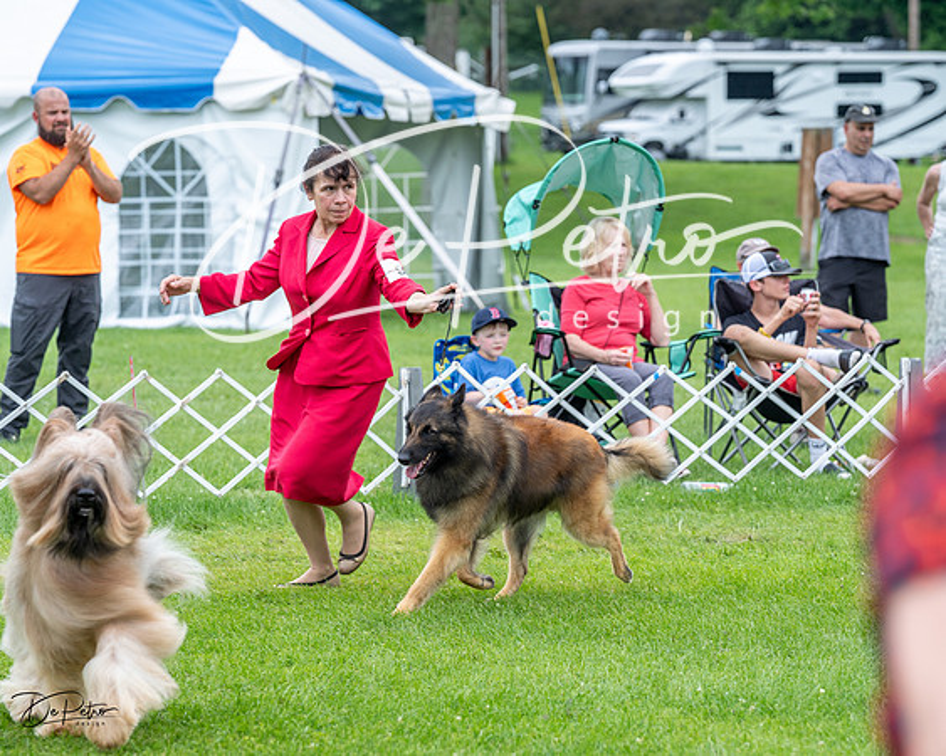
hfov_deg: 11.7
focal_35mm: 166
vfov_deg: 9.3
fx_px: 4633
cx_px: 473
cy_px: 378
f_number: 5
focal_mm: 147
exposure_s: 1/800
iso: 400
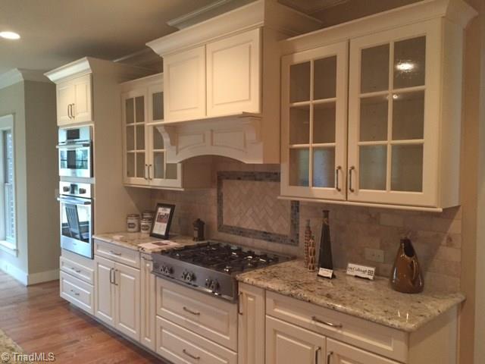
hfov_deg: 61.7
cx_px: 242
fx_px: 406
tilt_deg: -3.3
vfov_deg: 48.2
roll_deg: -1.8
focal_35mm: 29
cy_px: 182
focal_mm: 4.15
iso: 200
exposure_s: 1/30
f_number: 2.2
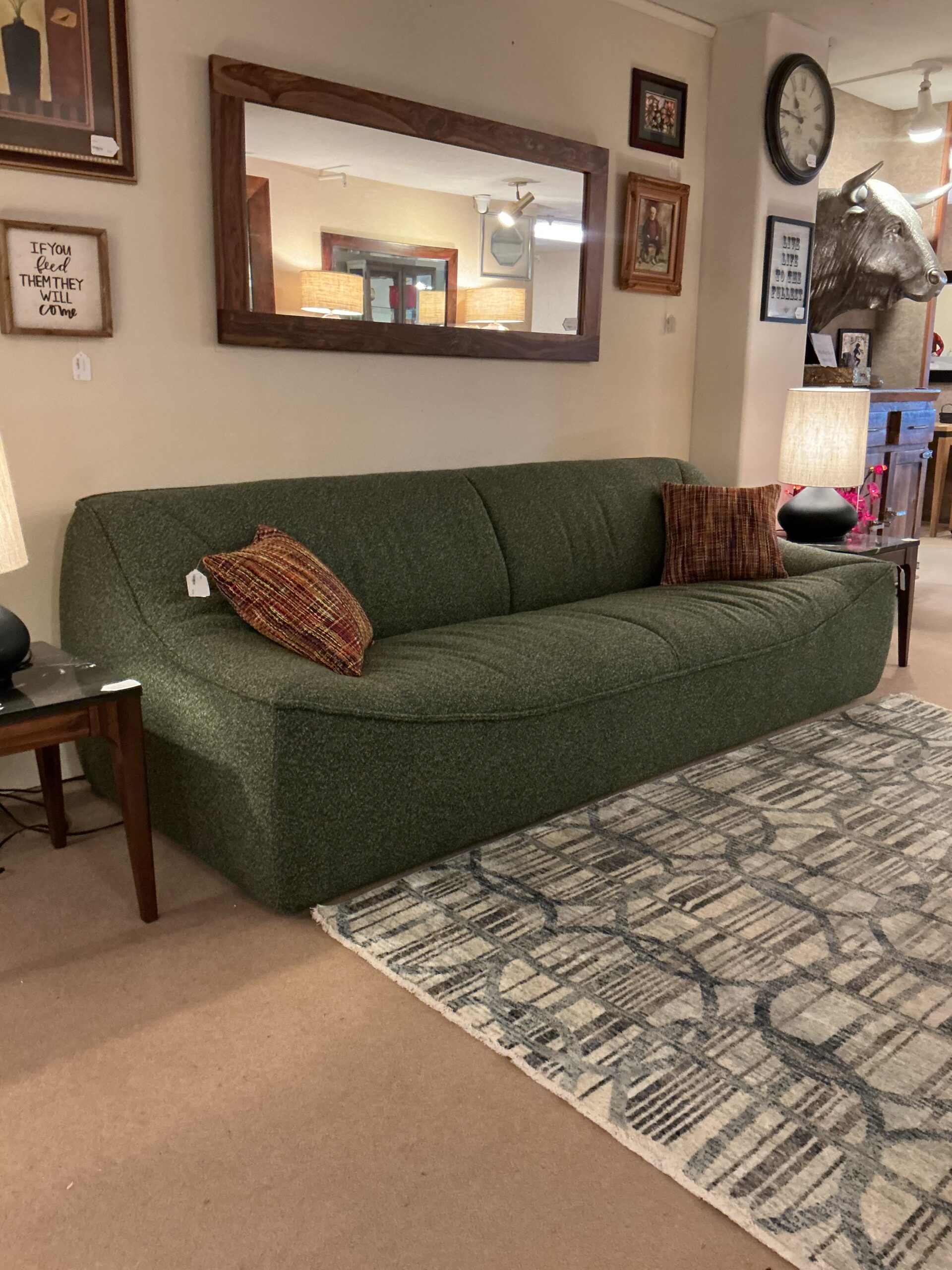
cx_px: 476
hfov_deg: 48.2
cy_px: 635
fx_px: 1063
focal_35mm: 29
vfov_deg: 61.7
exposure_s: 1/40
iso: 320
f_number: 1.8
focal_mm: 3
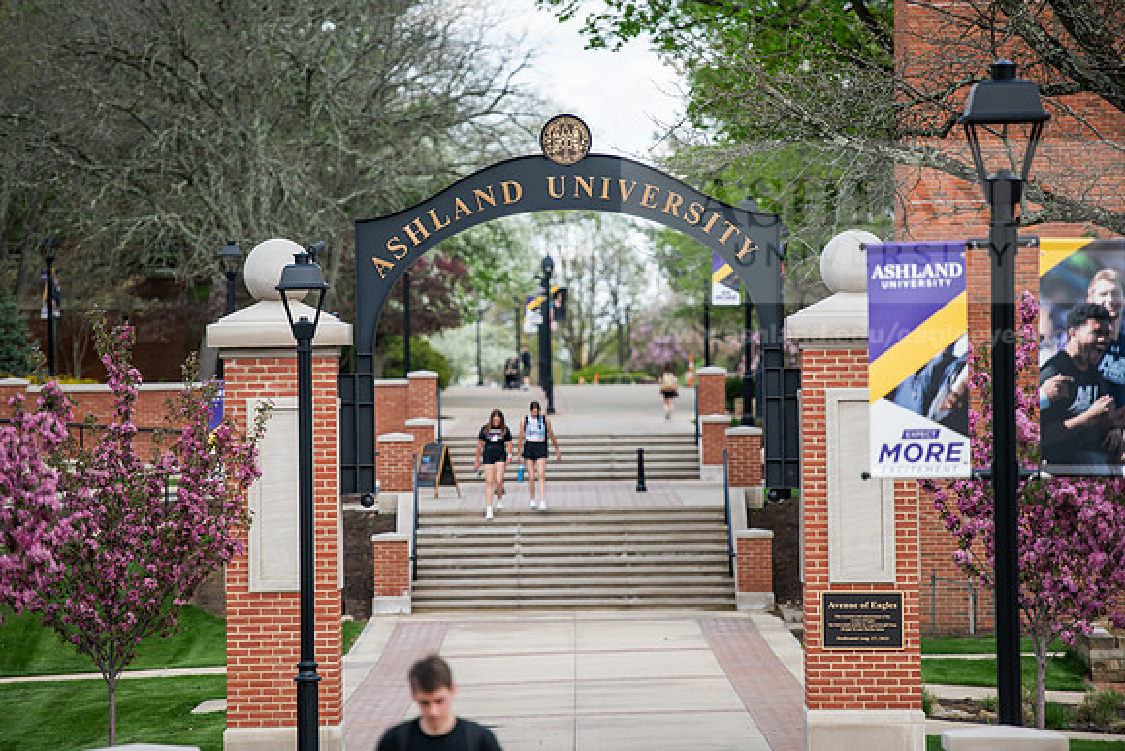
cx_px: 562
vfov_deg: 7.4
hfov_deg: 11.1
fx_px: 5782
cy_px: 376
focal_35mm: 185
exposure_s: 1/800
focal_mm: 185
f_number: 3.2
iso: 200
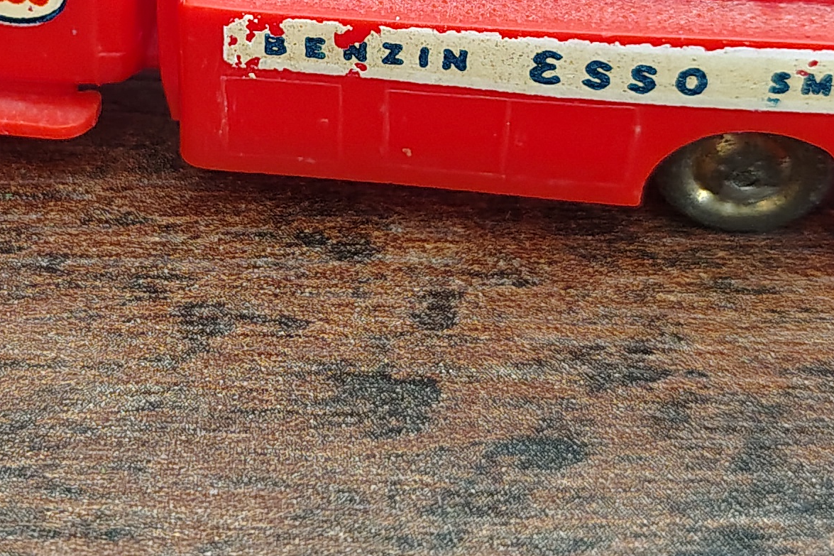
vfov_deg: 15.4
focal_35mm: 87
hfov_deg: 23.2
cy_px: -1
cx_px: 253
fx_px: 2015
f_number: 1.8
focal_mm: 5.56
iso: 1065
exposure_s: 1/100
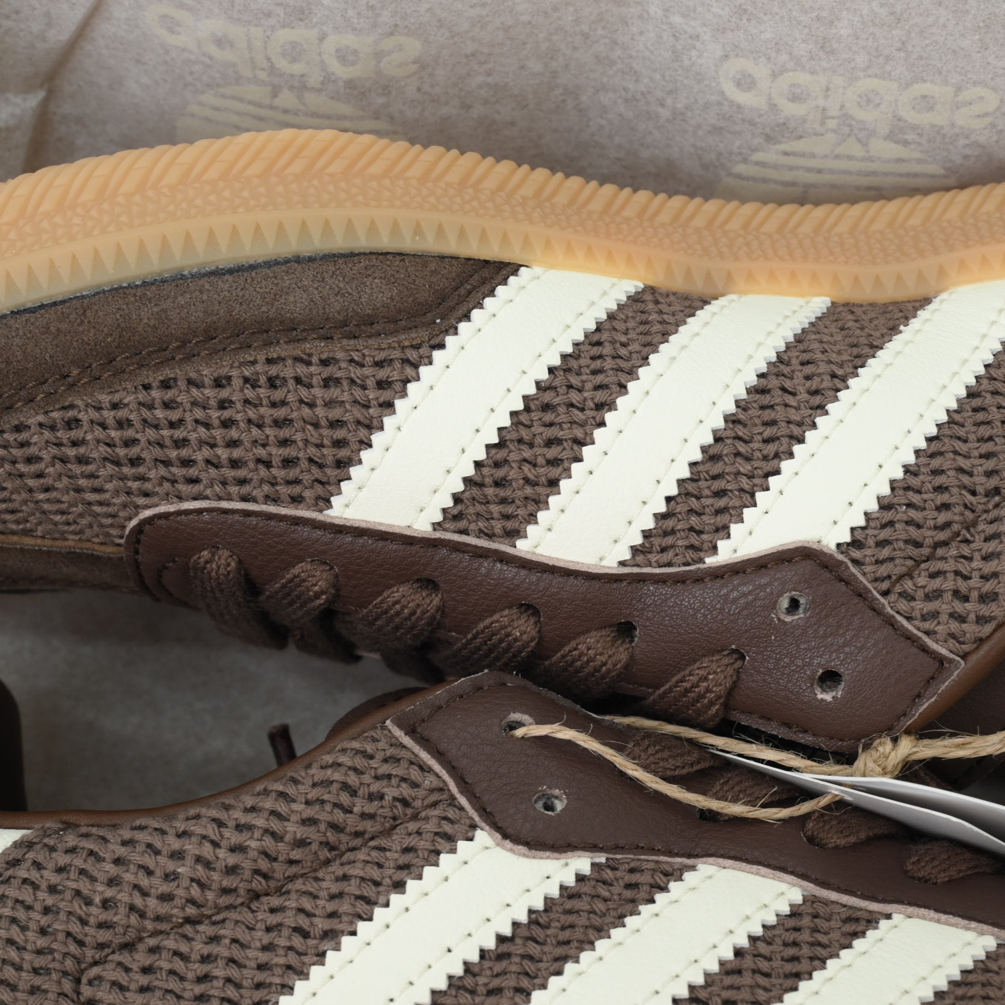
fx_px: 2004
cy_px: 693
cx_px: 652
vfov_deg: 27.9
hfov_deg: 28.0
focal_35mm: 61
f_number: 10
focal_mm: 32
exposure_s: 1/100
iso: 400
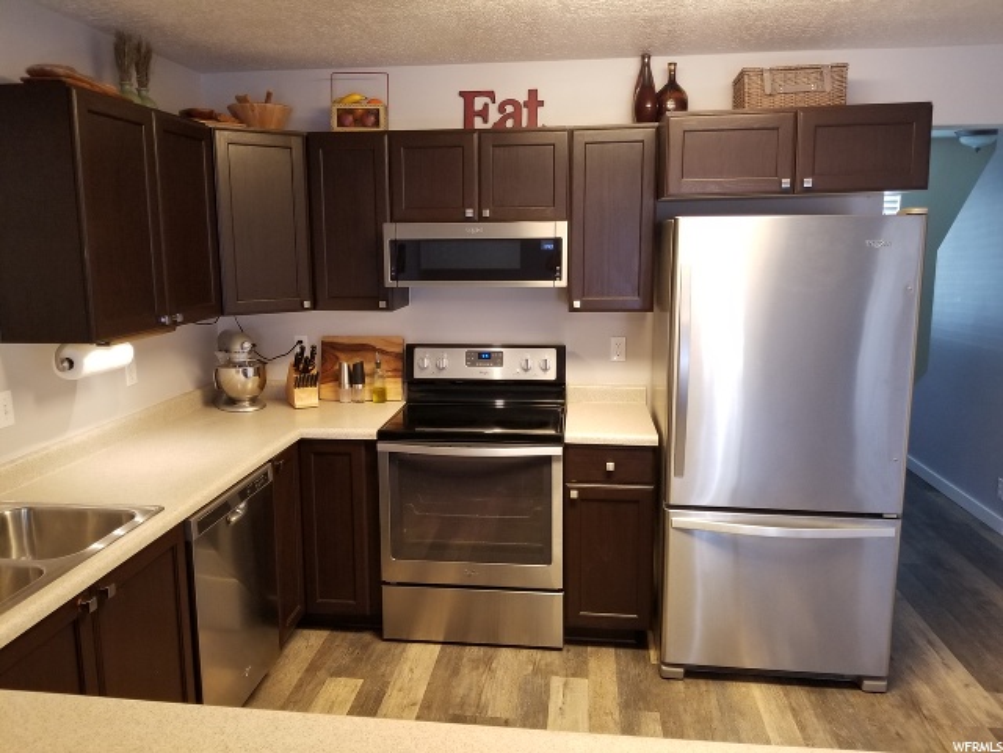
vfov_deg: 53.1
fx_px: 753
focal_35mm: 26
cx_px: 502
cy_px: 376
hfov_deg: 67.3
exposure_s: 1/40
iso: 160
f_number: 1.7
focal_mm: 4.25
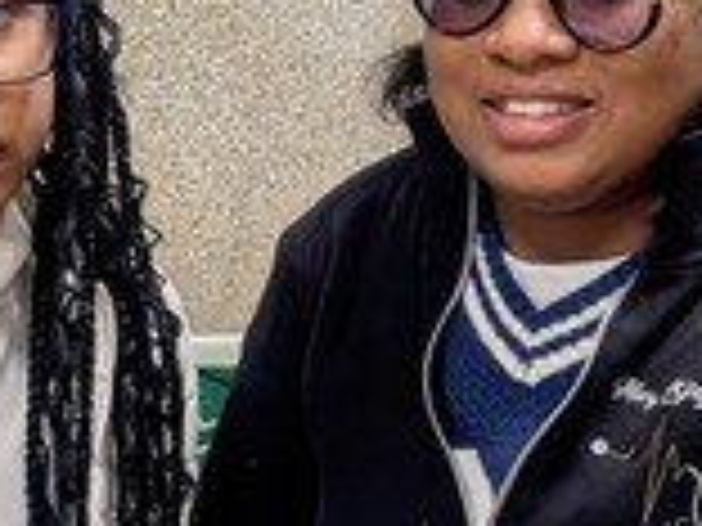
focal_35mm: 158
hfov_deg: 12.4
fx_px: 3204
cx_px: 112
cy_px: 254
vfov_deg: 9.4
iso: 321
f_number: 1.68
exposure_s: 1/60
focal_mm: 6.9
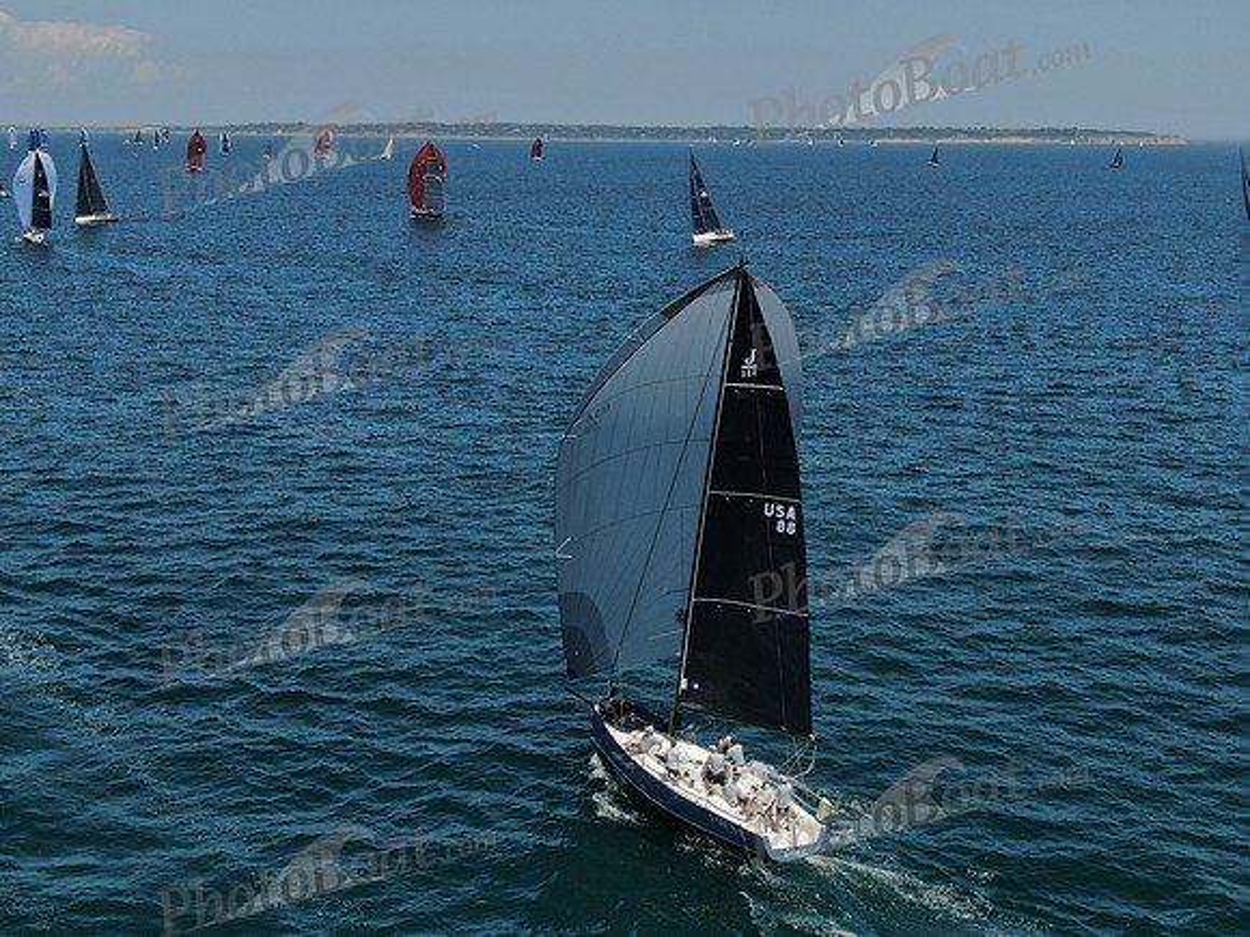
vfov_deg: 30.3
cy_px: 468
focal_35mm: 48
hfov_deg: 39.7
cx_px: 625
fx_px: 1733
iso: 100
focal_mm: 8.6
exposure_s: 1/1250
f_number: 3.8
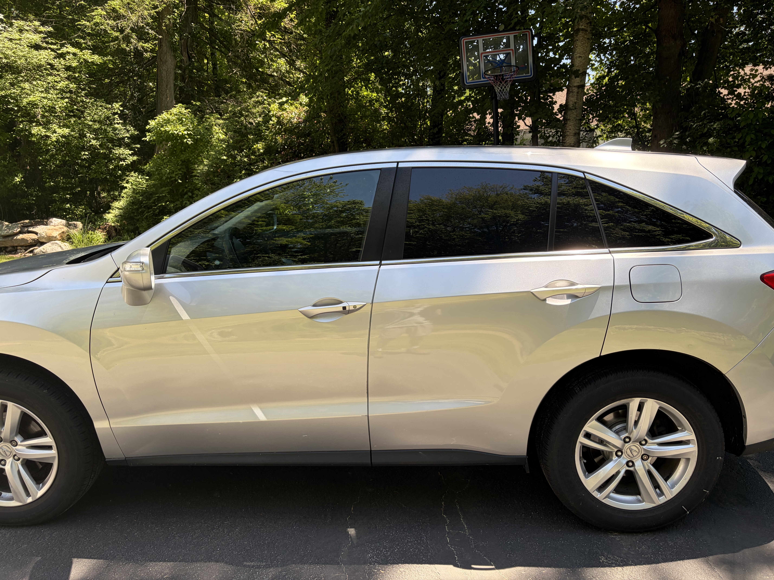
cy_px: 290
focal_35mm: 26
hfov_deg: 67.3
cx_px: 387
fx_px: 581
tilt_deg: -9.3
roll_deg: +3.4
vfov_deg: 53.1
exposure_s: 1/716
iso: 64
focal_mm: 5.96
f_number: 1.6
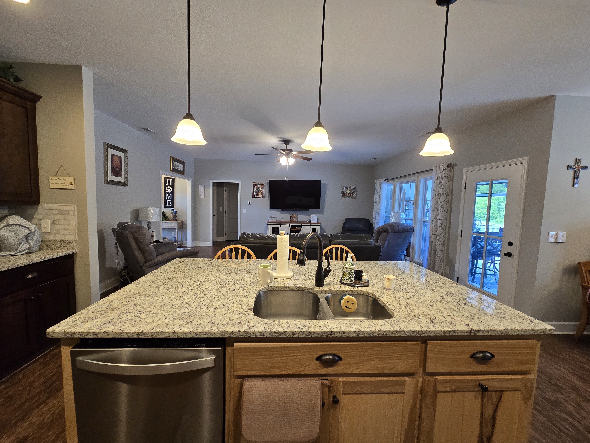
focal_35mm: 13
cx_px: 295
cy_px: 222
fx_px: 222
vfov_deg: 89.9
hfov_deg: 106.2
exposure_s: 1/60
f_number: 2.2
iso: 250
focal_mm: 2.2
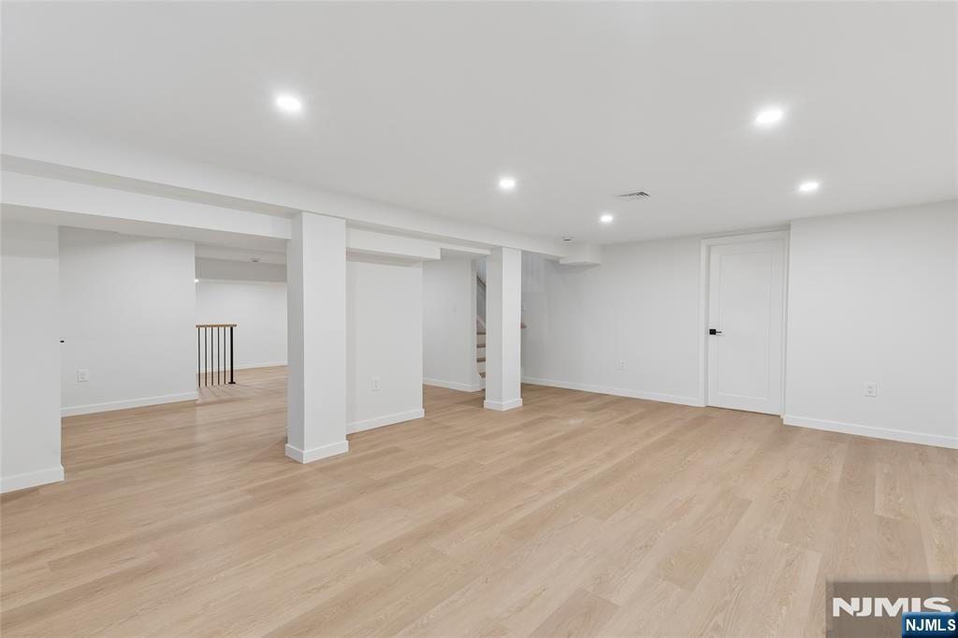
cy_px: 319
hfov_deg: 96.8
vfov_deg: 73.7
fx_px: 426
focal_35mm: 16
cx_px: 479
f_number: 8
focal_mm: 16
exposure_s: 1/50
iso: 2500
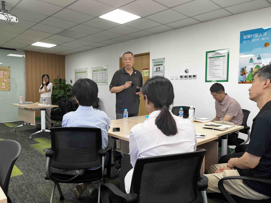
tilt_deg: -2.7
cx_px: 136
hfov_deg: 67.3
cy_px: 102
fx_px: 204
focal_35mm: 26
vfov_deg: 53.1
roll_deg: -0.7
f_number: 1.6
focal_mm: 5.1
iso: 100
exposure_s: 1/118
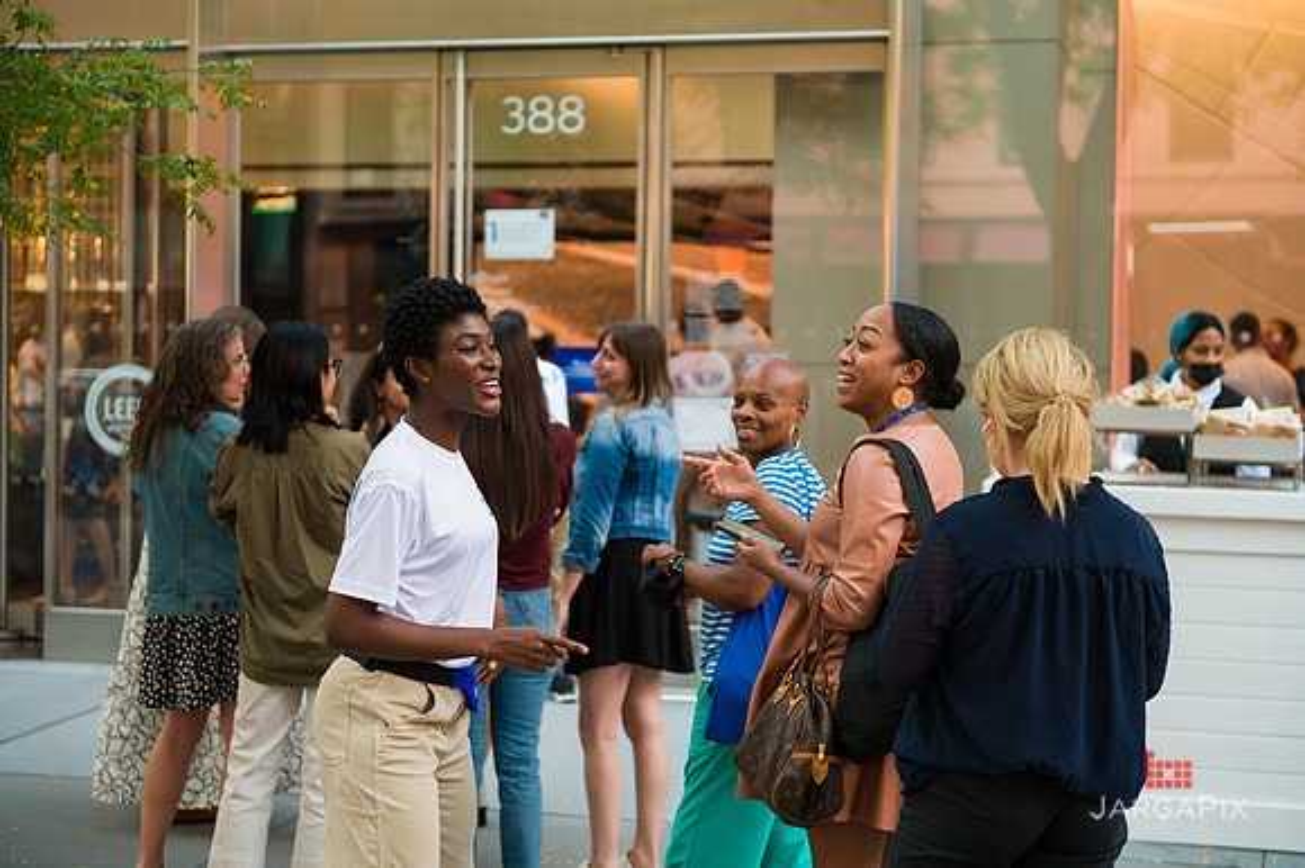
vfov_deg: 19.4
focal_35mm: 70
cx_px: 652
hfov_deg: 28.9
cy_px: 434
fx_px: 2536
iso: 800
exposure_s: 1/500
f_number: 3.2
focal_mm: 70
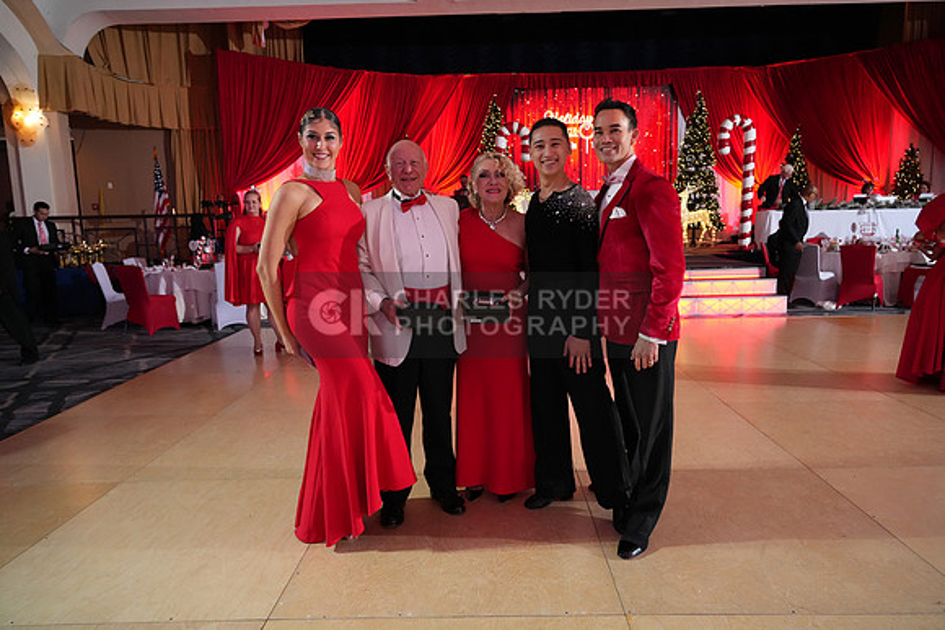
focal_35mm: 24
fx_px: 630
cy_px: 315
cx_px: 472
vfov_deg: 53.2
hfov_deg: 73.7
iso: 3200
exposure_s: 1/200
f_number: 4
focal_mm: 24
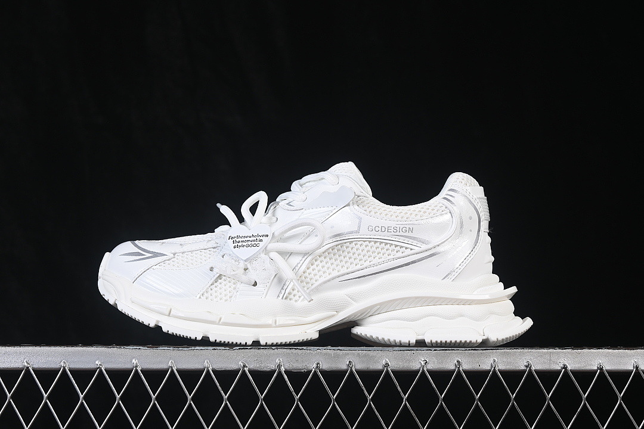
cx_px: 322
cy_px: 214
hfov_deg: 27.0
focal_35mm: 75
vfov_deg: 18.2
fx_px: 1342
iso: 160
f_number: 8
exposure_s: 1/80
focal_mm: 50
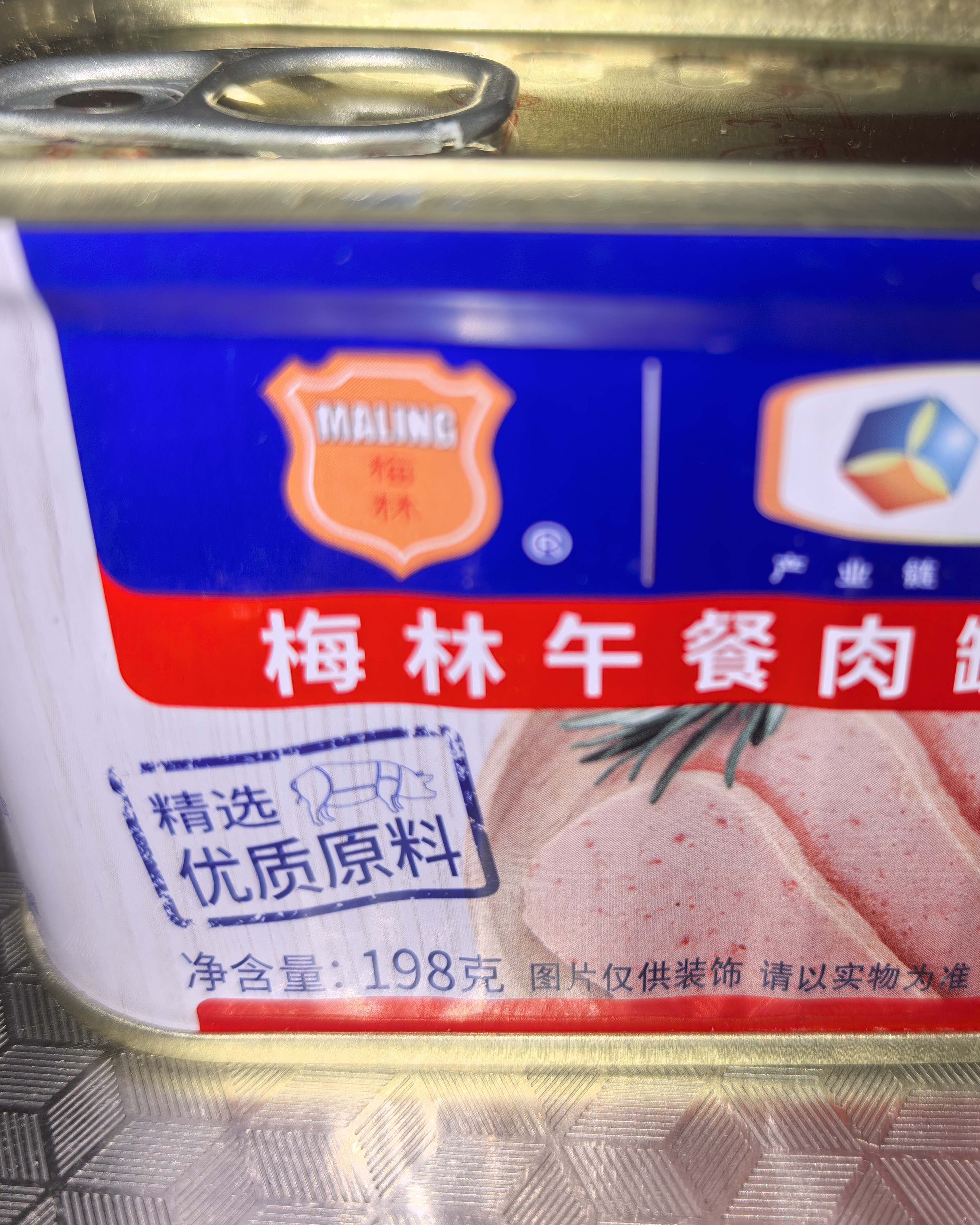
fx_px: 1305
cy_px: 604
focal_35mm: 36
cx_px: 678
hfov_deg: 40.5
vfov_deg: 50.3
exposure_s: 1/100
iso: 125
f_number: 2
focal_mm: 6.98
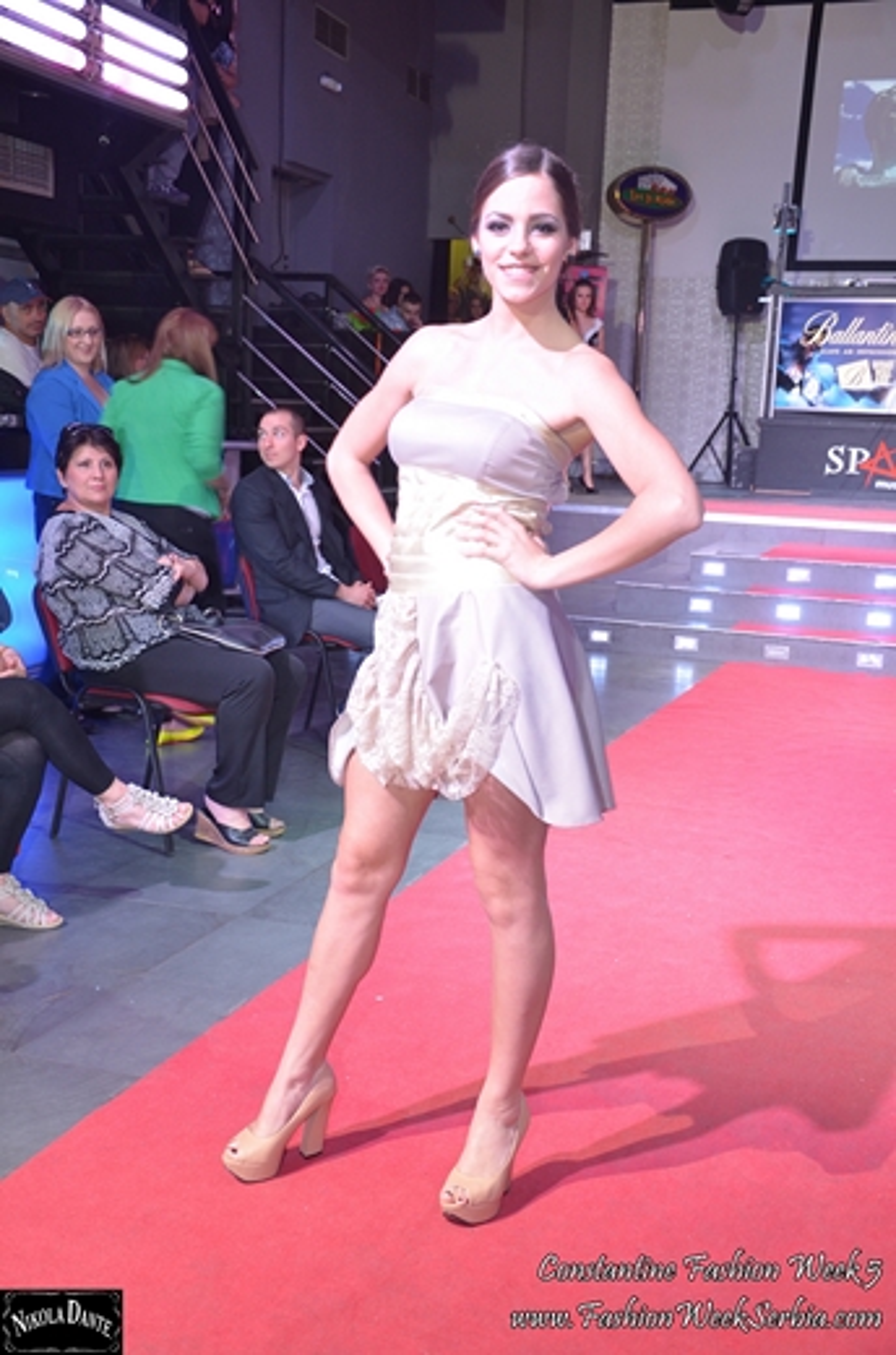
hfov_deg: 31.7
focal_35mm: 42
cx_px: 448
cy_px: 678
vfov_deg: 46.5
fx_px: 1576
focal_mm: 28
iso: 640
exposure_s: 1/20
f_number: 4
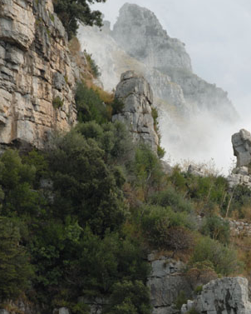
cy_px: 196
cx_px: 157
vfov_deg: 6.4
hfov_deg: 5.1
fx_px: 2793
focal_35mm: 301
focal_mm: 130
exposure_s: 1/320
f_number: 6.3
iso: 160
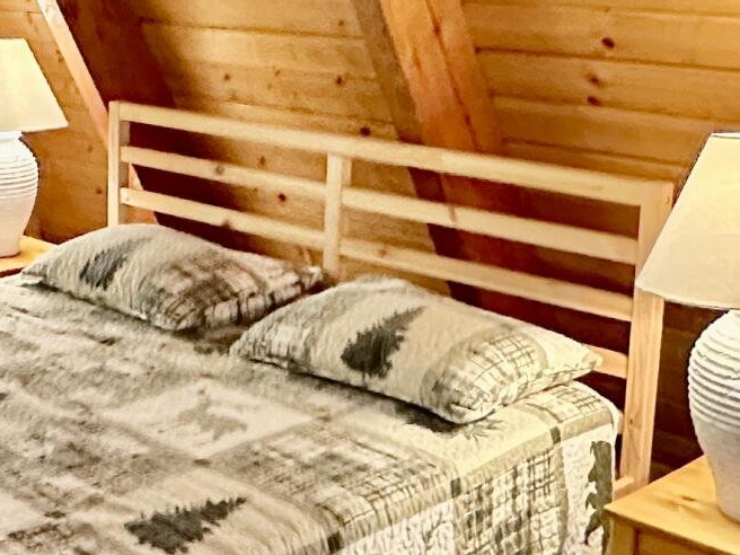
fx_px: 1368
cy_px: 193
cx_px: 134
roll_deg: -1.0
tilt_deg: -9.9
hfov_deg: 29.5
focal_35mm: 64
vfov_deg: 22.8
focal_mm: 2.22
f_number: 2.2
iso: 800
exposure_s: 1/40
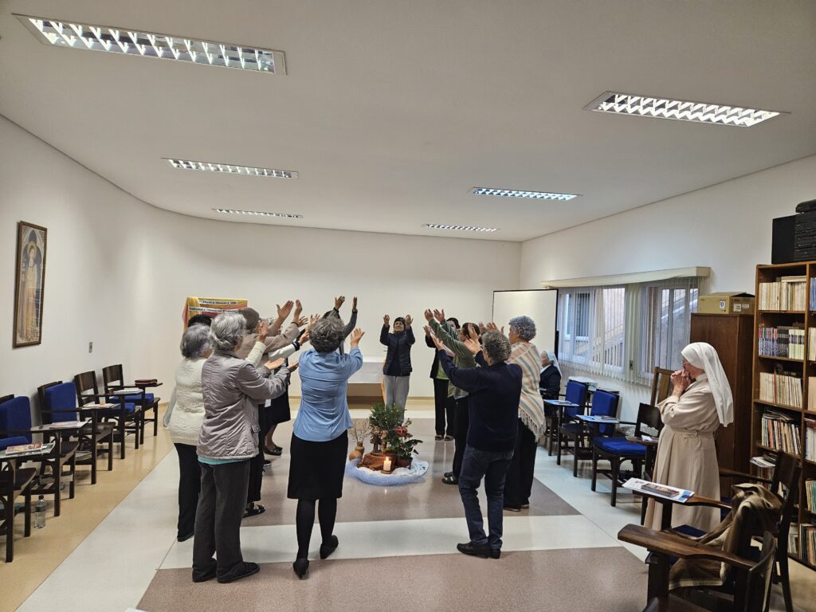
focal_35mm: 23
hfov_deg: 73.9
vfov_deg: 58.9
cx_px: 408
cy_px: 306
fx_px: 542
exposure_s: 1/170
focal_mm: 5.4
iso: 400
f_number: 1.8
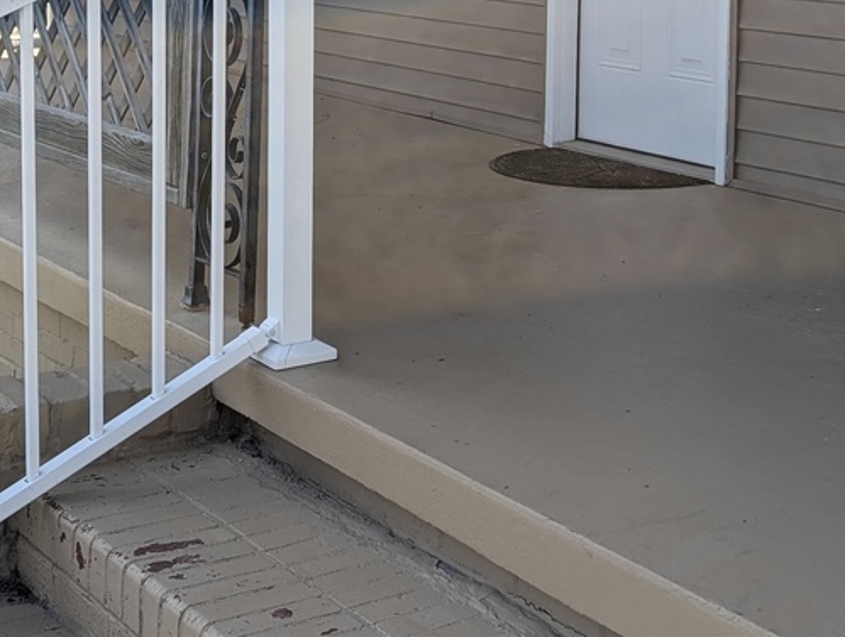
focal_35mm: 69
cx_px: 401
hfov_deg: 28.1
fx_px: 1687
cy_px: -17
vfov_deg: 20.6
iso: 16
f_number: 1.68
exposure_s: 1/6098
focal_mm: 6.9
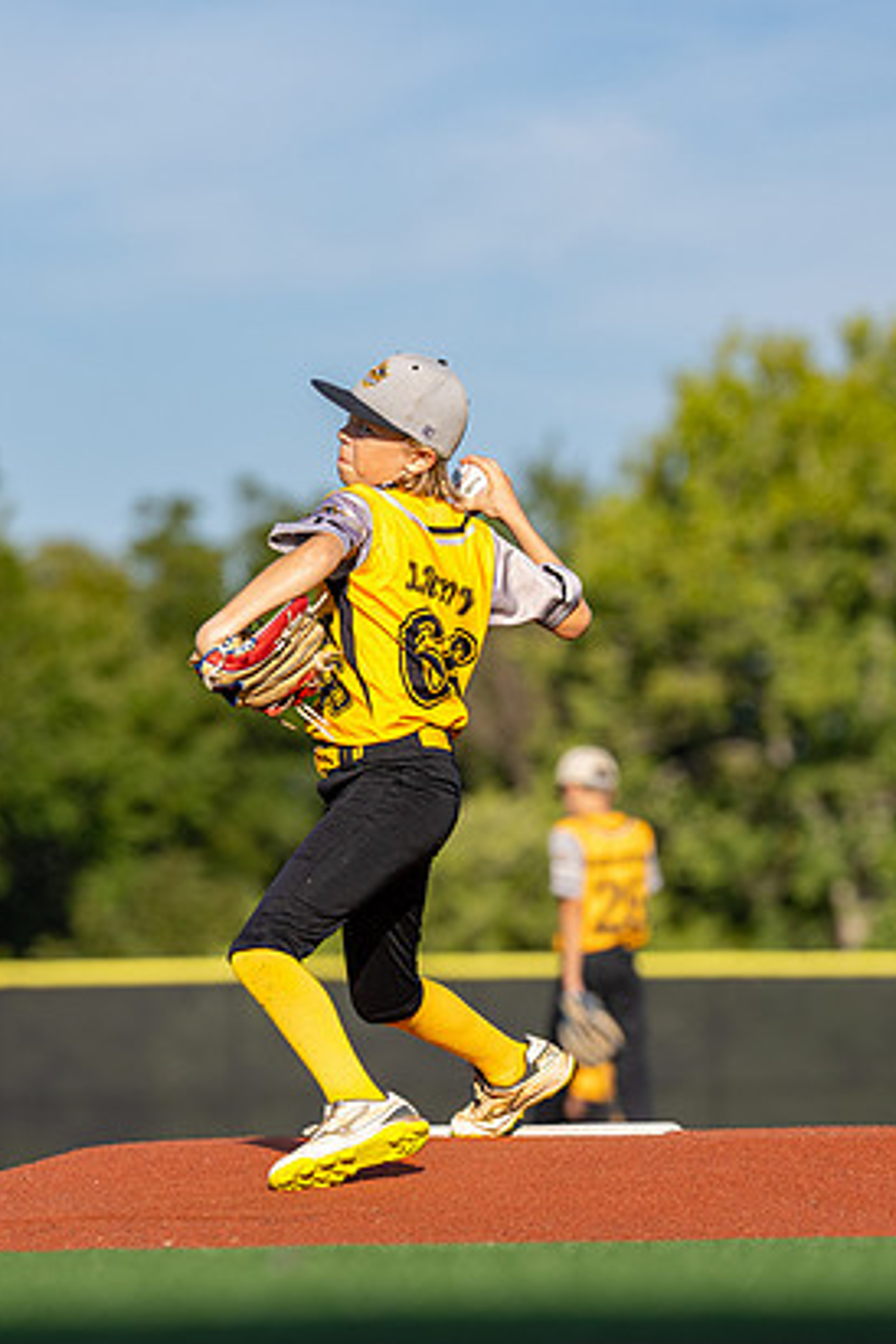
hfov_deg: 6.0
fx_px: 8511
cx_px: 384
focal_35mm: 228
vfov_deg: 9.0
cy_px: 628
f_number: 2.8
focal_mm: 134
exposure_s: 1/4000
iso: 320
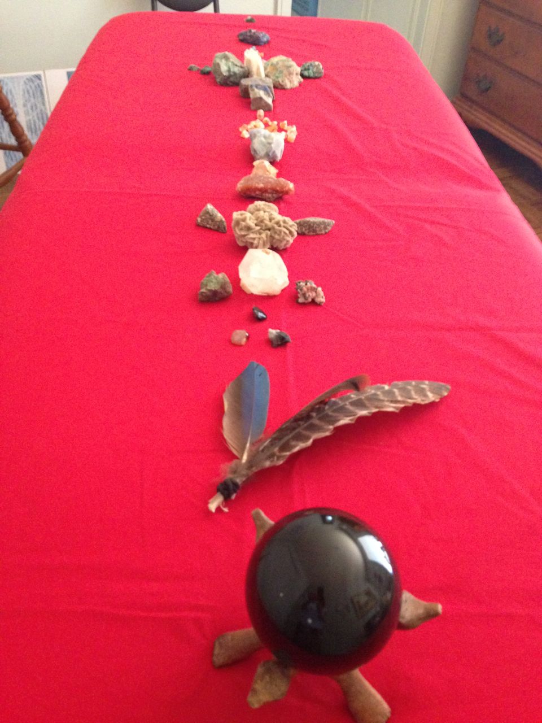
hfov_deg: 42.9
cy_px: 362
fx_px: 689
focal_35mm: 33
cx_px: 271
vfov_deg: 55.4
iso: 500
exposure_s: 1/15
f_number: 2.4
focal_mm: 4.13
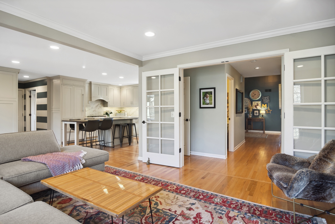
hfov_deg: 61.9
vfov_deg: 43.6
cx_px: 168
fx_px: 279
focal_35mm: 30
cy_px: 112
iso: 200
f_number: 8
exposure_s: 1/15
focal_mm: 20
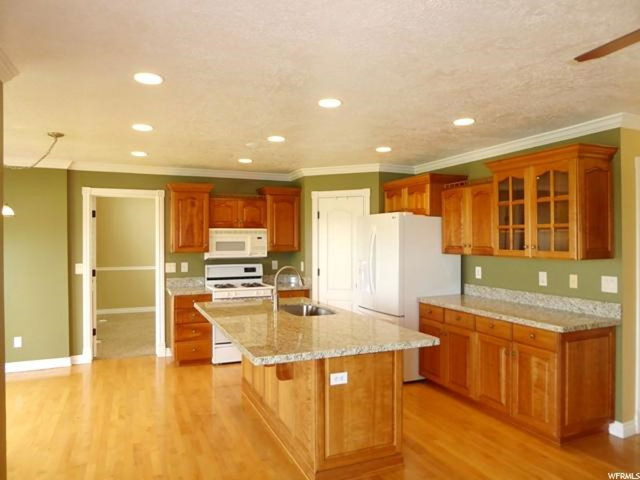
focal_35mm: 24
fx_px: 444
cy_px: 240
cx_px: 320
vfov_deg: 56.8
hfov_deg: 71.6
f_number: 3.3
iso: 250
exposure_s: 1/60
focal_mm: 4.3
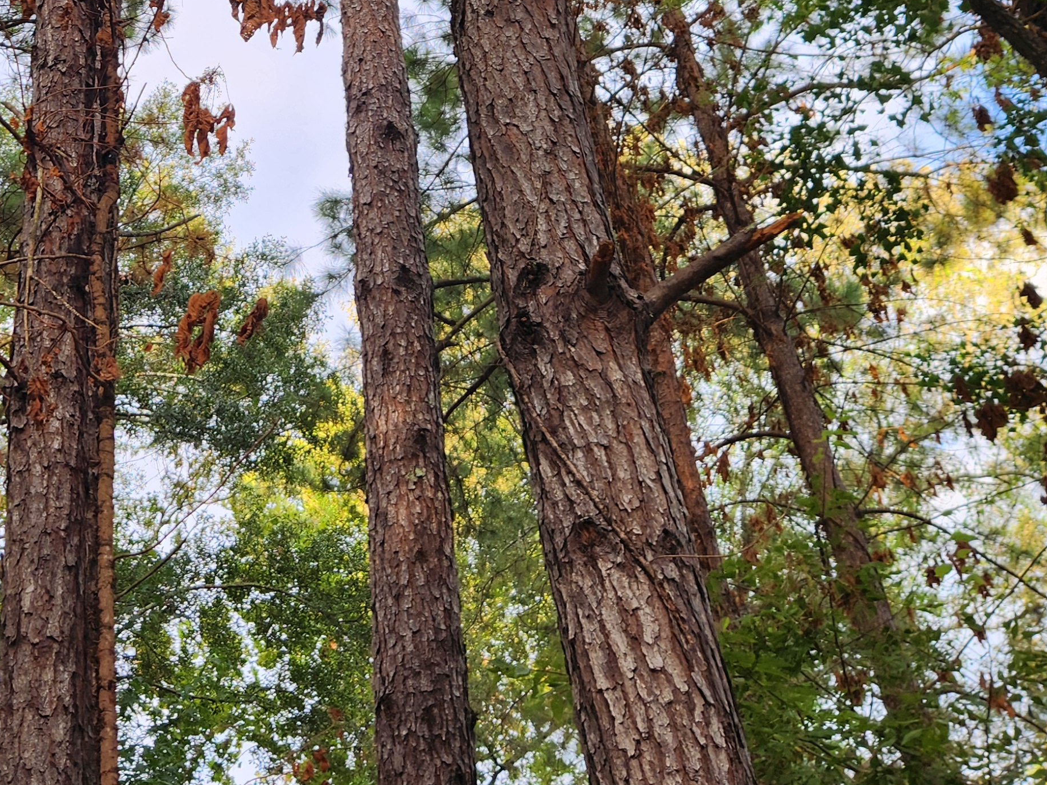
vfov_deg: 27.2
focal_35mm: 50
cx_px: 215
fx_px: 1512
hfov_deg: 36.9
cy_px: -24
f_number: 1.8
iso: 25
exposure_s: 1/180
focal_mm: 5.4
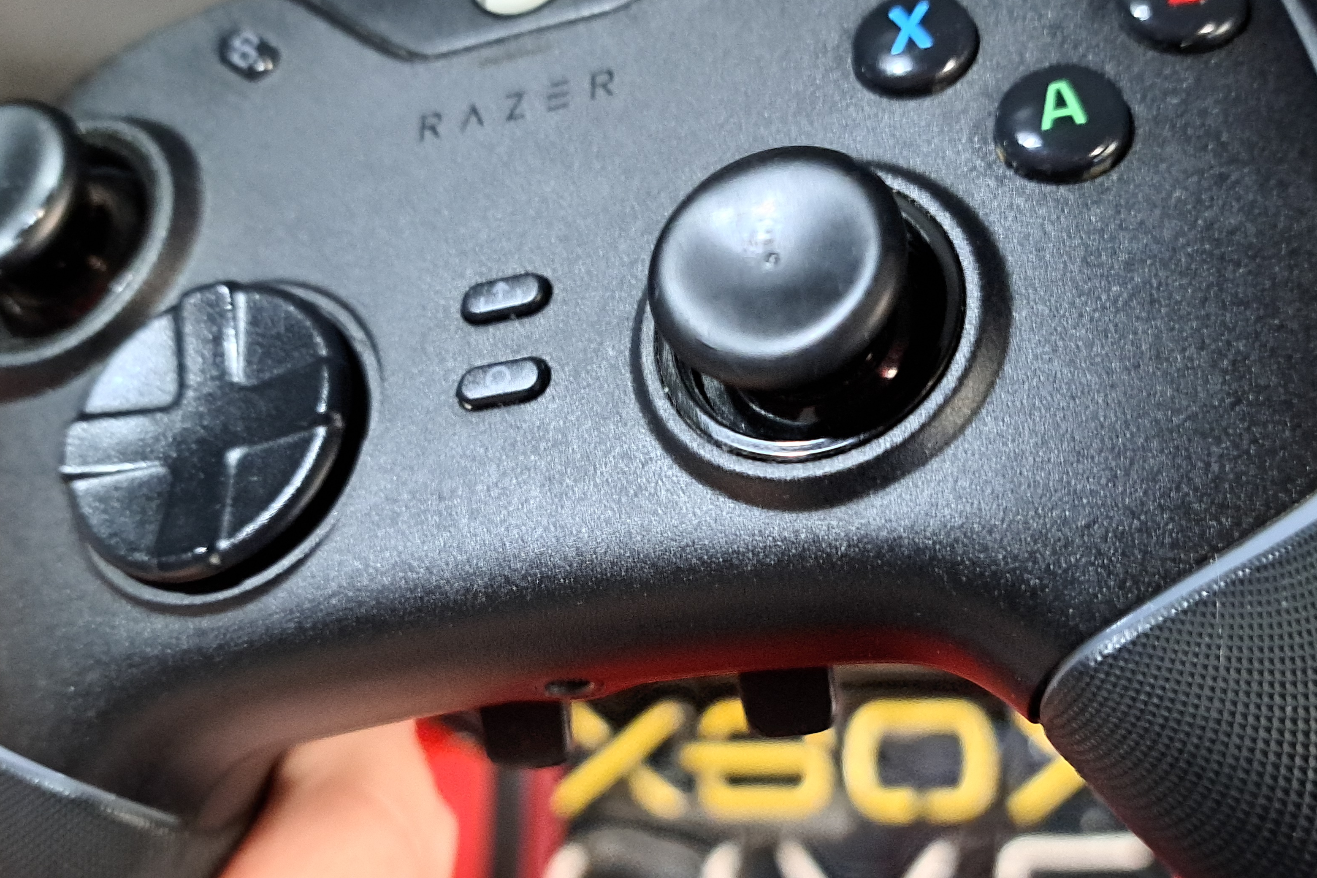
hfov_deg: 51.9
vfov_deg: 35.9
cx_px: 688
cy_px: 491
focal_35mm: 37
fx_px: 1353
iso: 640
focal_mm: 5.23
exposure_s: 1/25
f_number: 1.8
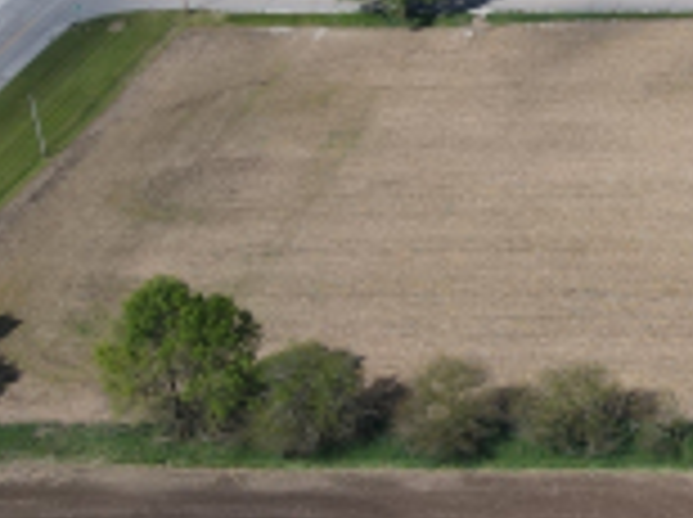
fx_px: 2079
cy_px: 144
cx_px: 1069
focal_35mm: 104
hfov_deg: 17.0
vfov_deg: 14.1
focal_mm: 4.5
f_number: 2.8
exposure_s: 1/800
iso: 100
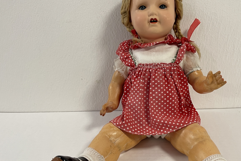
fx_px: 261
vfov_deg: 34.1
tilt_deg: -18.6
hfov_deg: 49.2
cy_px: 94
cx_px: 146
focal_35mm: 39
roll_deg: +1.2
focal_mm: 5.1
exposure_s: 1/50
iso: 100
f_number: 1.6
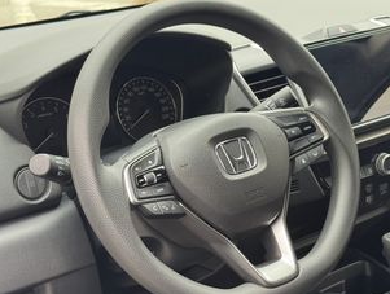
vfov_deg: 19.7
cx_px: 240
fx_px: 847
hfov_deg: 25.9
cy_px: 177
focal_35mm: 75
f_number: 1.78
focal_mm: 6.76
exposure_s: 1/60
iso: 160
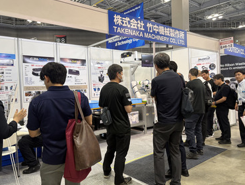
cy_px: 93
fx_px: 198
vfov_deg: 49.8
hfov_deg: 63.4
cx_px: 118
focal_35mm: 28
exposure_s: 1/50
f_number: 1.6
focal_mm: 5.96
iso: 64
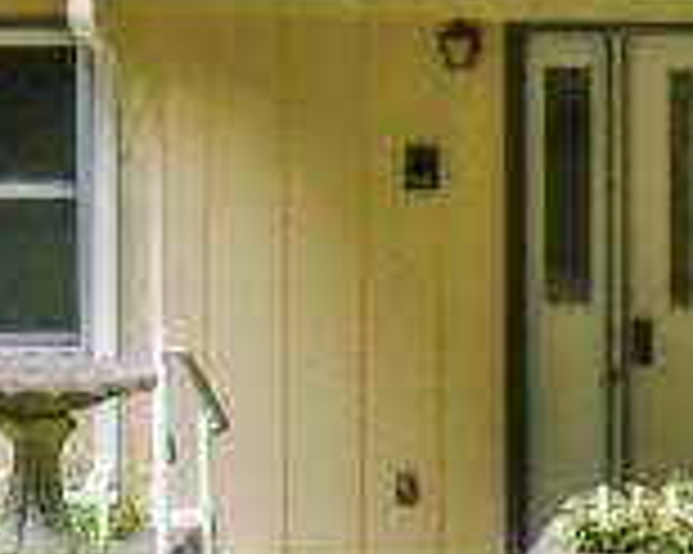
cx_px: 450
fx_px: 6662
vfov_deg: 4.7
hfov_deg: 6.0
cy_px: -306
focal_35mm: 325
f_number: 20
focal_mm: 52
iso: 4000
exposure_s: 1/400
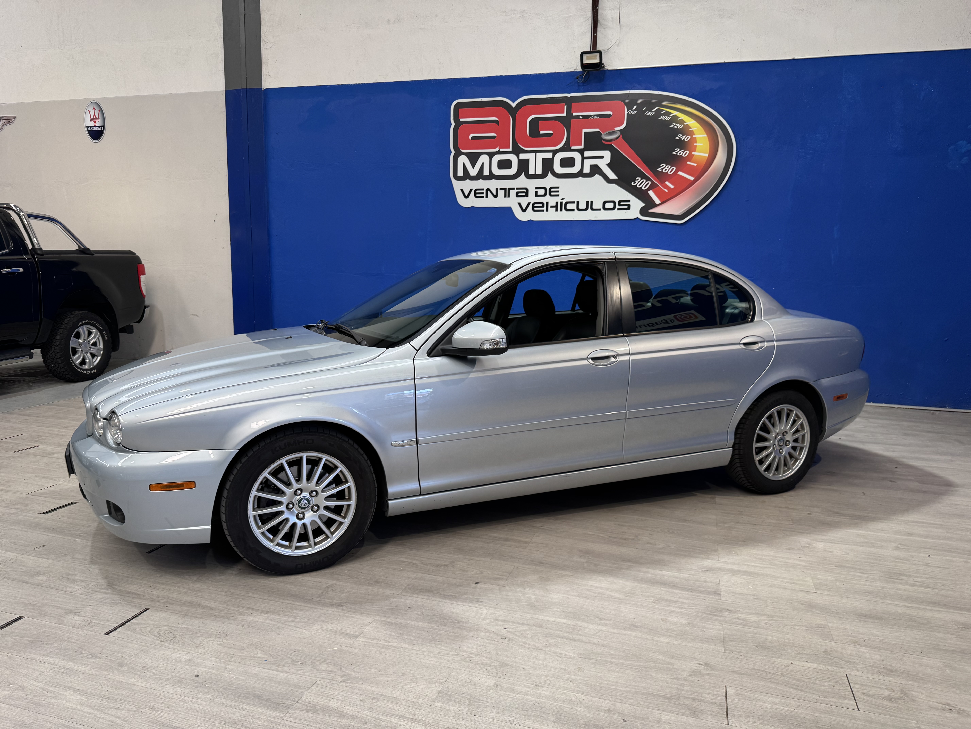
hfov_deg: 71.6
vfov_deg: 56.8
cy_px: 364
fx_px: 673
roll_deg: -0.8
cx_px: 486
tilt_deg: -7.9
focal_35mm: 24
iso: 80
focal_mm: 6.76
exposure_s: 1/100
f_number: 1.78
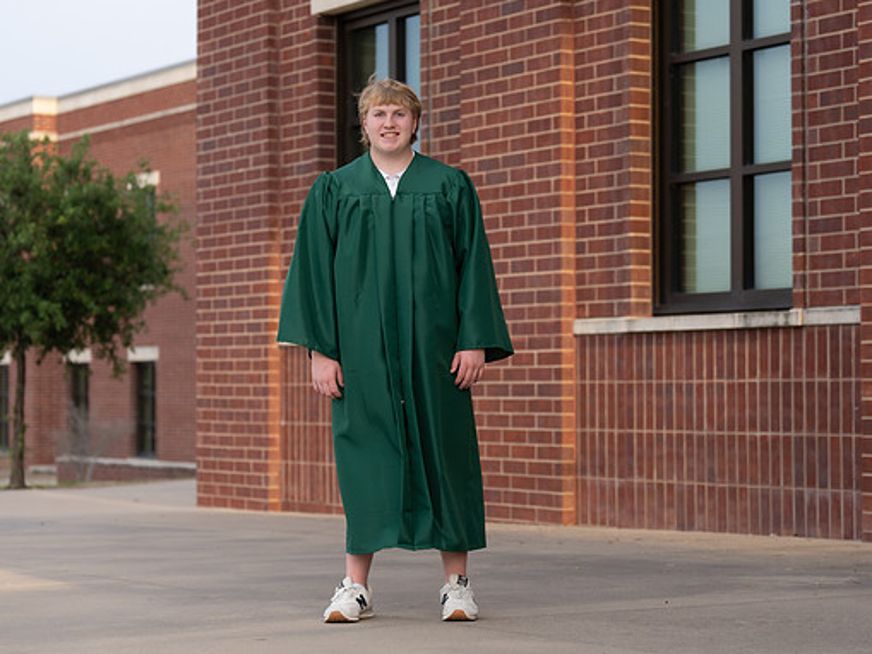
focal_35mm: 92
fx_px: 2318
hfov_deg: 21.3
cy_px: 363
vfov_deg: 16.1
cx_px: 425
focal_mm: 70
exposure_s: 1/320
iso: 100
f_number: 2.8
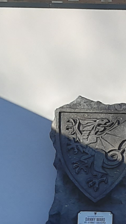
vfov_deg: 13.9
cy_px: 176
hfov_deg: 7.7
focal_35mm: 154
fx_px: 915
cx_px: 198
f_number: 1.7
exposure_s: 1/1420
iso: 40
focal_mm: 3.92
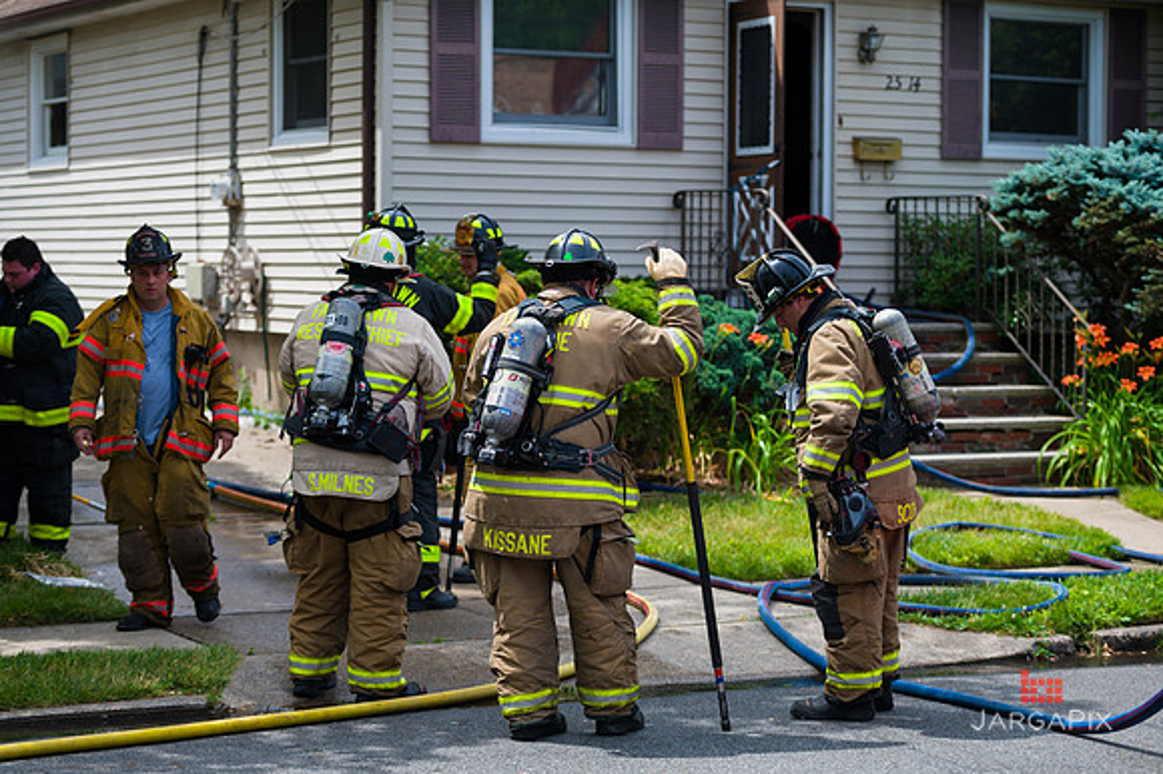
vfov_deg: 16.1
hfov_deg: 23.9
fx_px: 2744
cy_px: 387
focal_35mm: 85
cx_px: 582
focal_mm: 85
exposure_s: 1/2000
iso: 200
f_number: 3.2
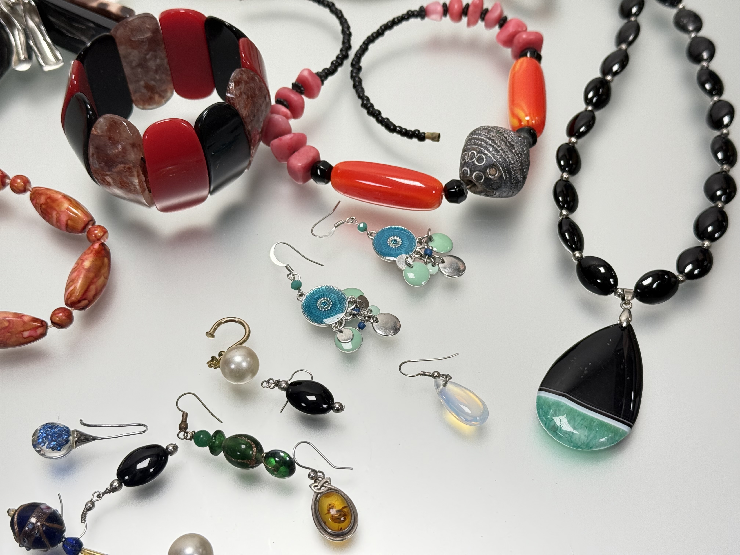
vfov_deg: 30.3
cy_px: 278
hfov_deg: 39.7
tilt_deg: -51.9
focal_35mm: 48
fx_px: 1026
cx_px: 370
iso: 80
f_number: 1.78
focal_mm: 6.76
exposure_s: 1/100
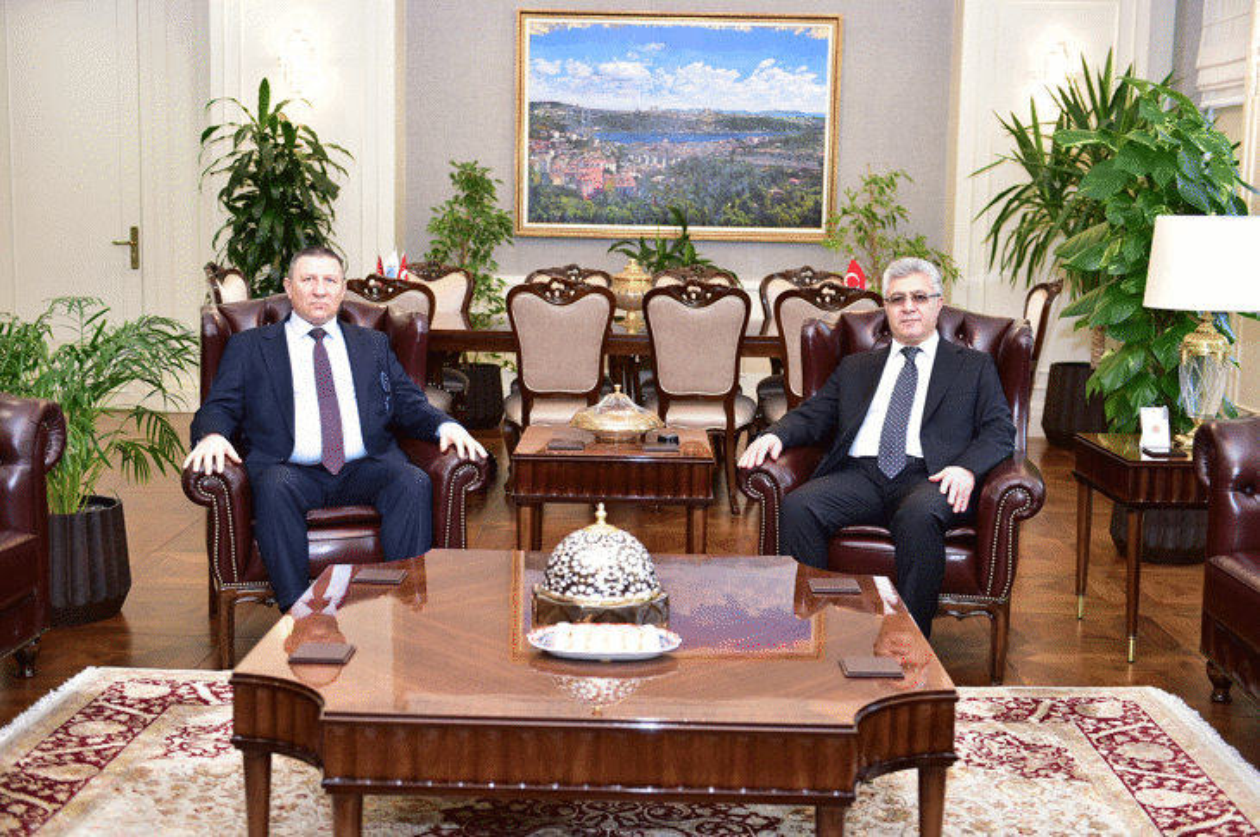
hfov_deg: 41.2
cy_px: 418
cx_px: 630
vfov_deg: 28.0
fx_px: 1678
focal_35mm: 48
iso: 800
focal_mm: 48
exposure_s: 1/125
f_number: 2.8
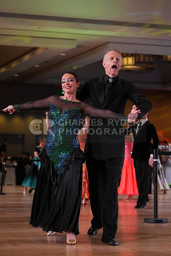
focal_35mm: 104
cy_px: 128
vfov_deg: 19.6
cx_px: 86
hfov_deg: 13.2
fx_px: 741
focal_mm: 104
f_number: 4
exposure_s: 1/500
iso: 2000
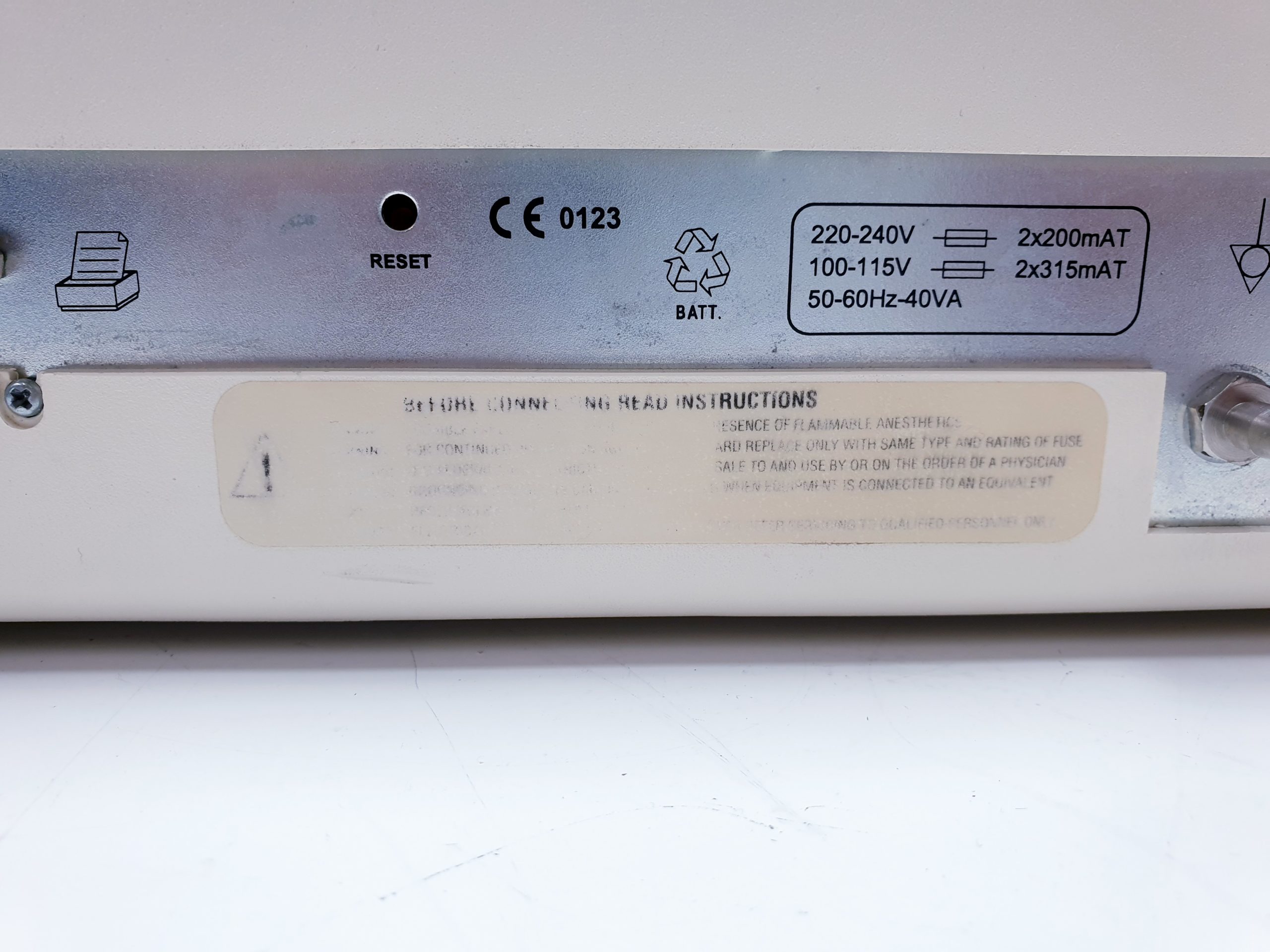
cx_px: 635
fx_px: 954
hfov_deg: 67.3
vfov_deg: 53.1
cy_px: 476
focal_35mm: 26
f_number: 2.4
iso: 80
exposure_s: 1/100
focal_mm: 4.3
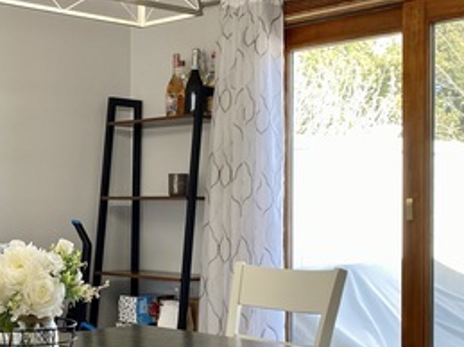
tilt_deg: -0.6
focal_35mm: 67
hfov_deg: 27.9
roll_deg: +0.0
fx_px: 898
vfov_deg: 21.8
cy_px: 231
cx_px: 44
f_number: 1.8
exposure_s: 1/120
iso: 50
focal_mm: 4.25
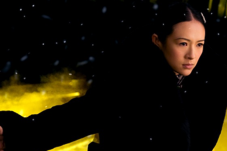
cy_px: 57
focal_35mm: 64
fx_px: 403
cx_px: 113
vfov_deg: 21.2
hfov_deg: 31.4
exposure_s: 1/100
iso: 500
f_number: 4
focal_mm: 50
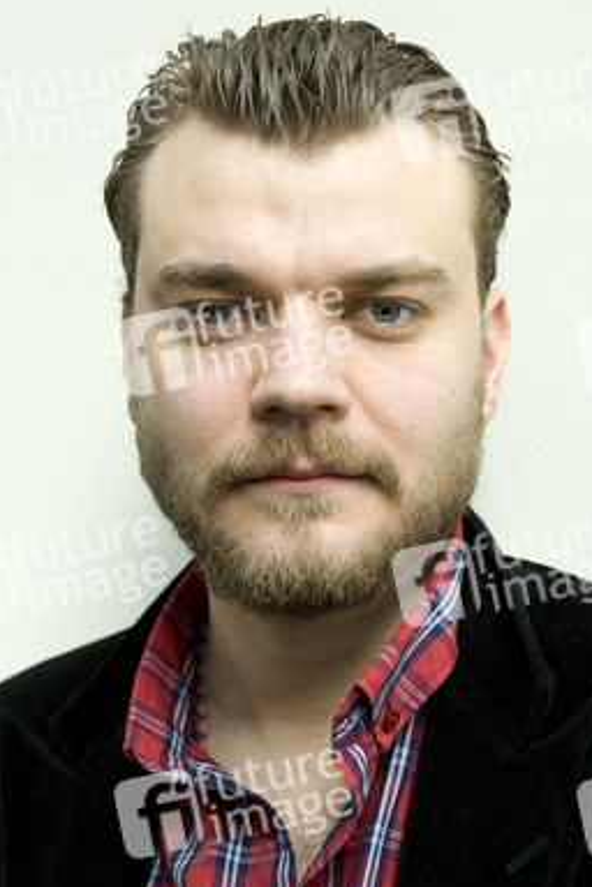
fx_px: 1233
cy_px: 457
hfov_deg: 27.0
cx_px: 302
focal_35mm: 50
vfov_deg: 39.6
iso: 800
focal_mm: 48
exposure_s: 1/200
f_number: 4
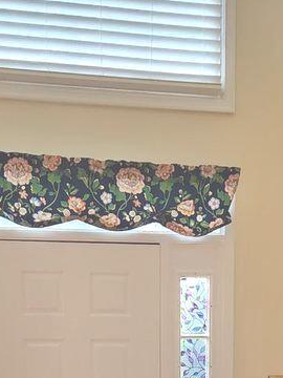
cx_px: 145
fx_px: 1068
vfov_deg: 18.6
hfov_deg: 15.1
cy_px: 494
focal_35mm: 98
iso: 100
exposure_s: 1/180
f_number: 1.8
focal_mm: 5.4
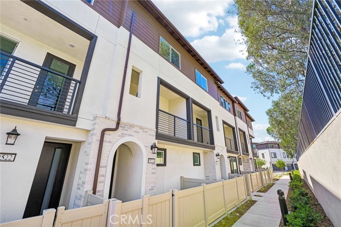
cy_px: 114
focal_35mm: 14
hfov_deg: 104.3
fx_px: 133
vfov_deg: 81.1
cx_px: 170
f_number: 8
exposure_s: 1/320
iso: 125
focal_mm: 14
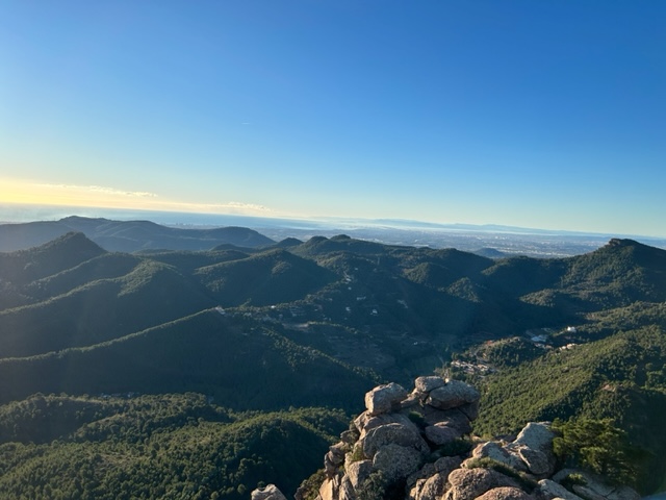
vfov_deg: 53.1
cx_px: 333
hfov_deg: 67.3
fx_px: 500
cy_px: 250
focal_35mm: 26
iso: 50
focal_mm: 5.7
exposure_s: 1/4274
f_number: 1.5
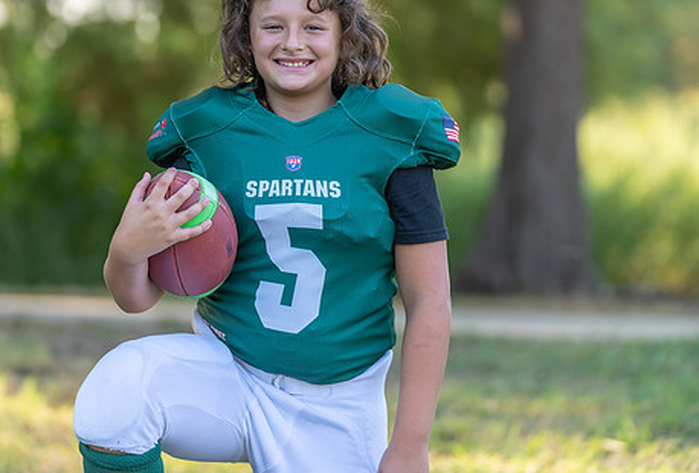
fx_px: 3628
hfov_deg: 11.0
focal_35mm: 186
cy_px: 152
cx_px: 322
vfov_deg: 7.5
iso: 160
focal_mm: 135
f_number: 2.8
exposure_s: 1/320
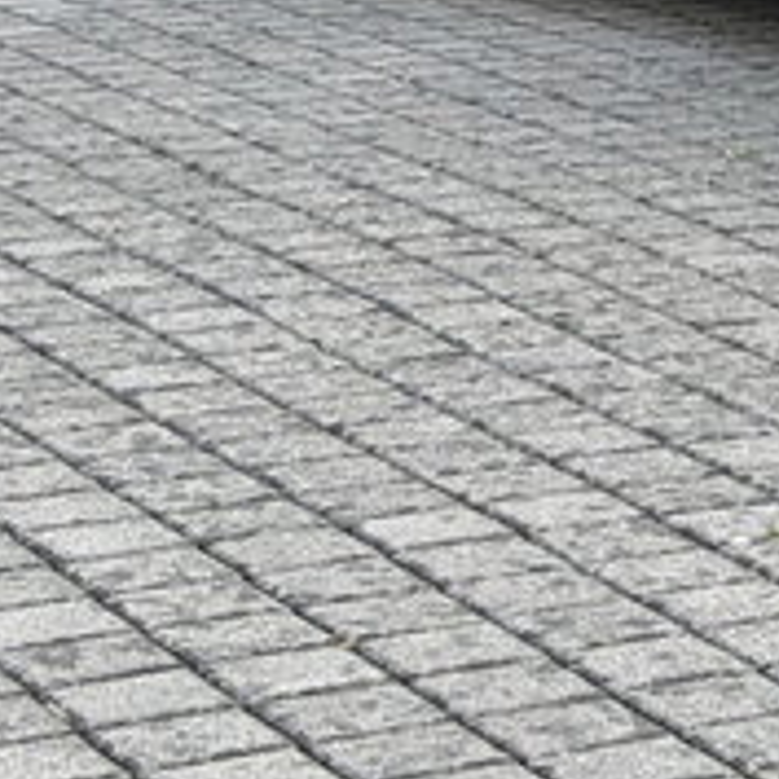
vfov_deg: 9.2
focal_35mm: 184
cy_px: -405
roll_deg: -2.4
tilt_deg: -2.3
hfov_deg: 8.9
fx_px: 4685
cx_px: 1576
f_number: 1.78
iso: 80
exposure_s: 1/388
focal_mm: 6.76
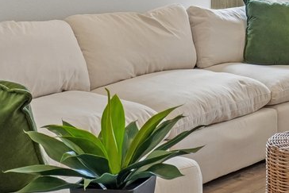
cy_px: -53
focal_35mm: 90
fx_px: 723
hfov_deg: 21.5
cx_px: 317
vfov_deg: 14.6
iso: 400
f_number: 8
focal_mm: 16
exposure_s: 1/25
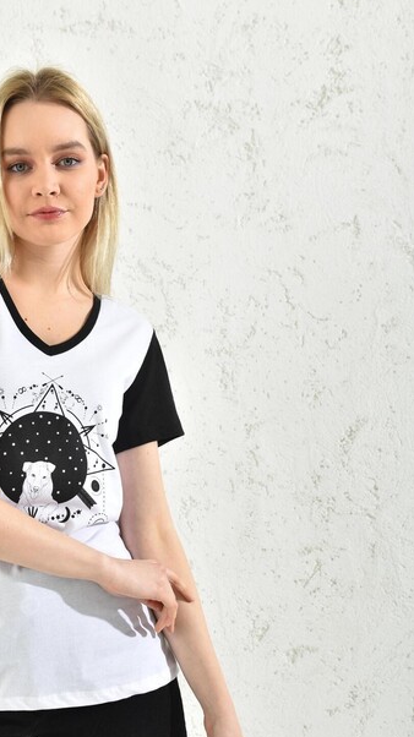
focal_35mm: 47
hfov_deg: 25.1
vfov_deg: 43.6
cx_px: 110
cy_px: 420
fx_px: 919
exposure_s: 1/160
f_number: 7.1
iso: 100
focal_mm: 36
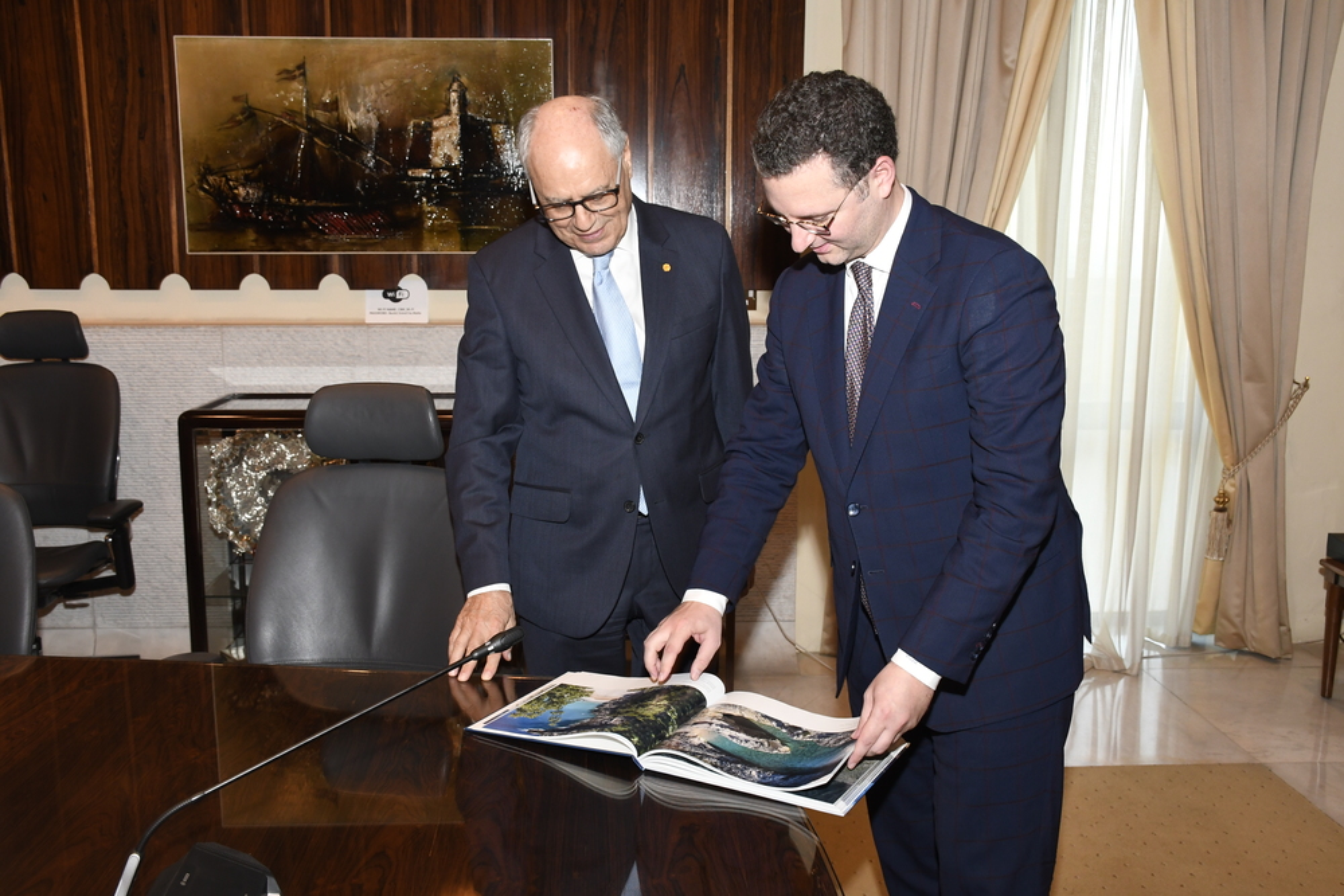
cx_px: 672
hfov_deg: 57.2
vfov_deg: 40.0
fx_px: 1232
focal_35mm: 33
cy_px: 448
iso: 1000
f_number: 8
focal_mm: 22
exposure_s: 1/80
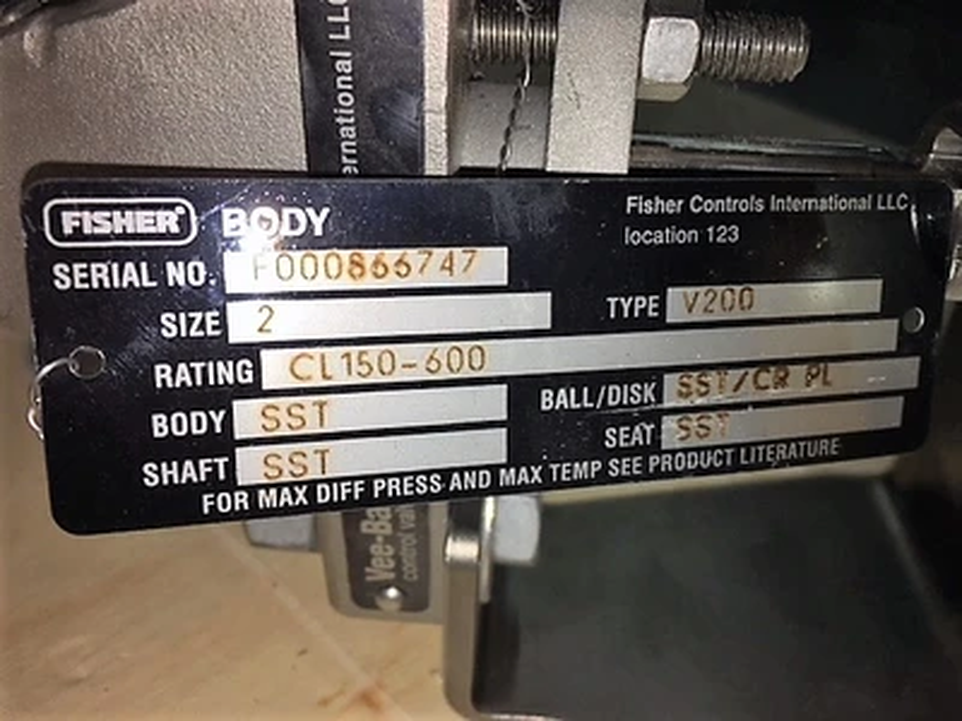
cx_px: 481
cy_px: 360
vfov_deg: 48.2
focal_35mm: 29
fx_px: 806
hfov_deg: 61.7
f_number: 2.2
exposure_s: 1/285
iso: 25
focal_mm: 4.15
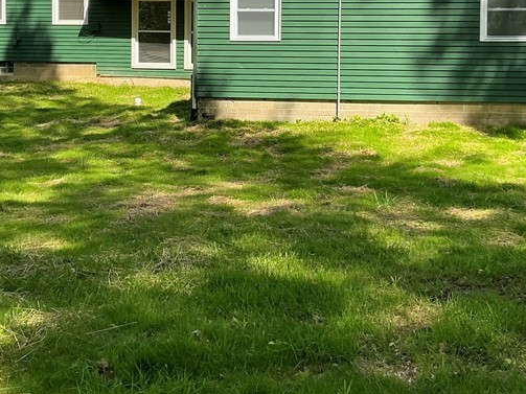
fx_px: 866
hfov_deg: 33.8
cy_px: 78
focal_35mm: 57
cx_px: 284
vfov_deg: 25.2
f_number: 1.8
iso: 25
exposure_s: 1/855
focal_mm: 3
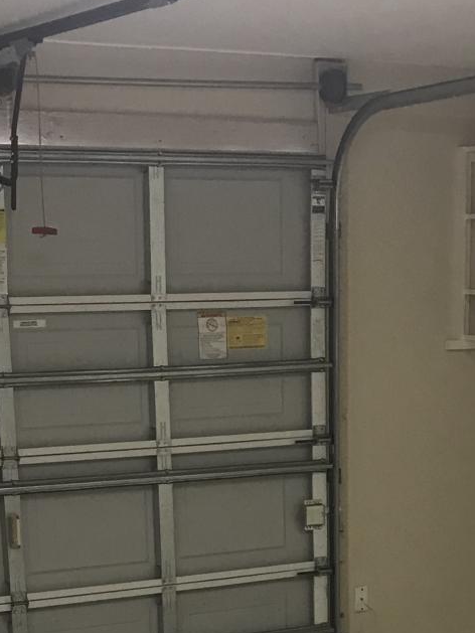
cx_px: 268
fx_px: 1628
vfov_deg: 20.7
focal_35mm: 89
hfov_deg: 16.6
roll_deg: +0.8
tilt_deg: -14.8
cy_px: 744
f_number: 1.8
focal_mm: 3.99
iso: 40
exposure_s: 1/17
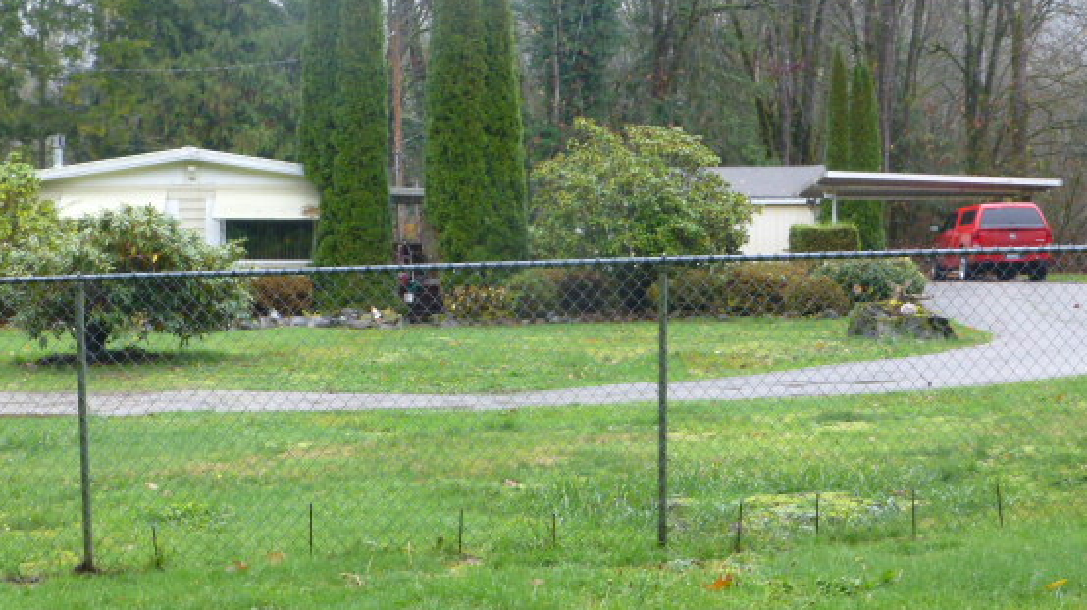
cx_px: 502
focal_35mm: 68
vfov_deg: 17.7
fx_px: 1959
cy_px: 239
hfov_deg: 31.0
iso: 400
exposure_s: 1/40
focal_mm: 9.7
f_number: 4.6
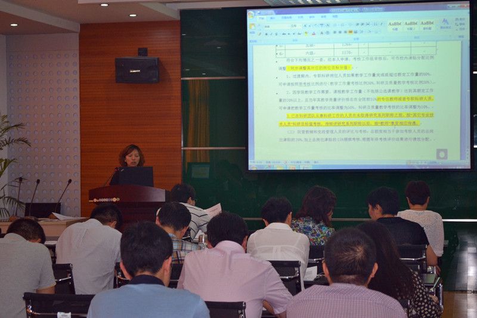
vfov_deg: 16.5
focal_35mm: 82
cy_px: 159
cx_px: 238
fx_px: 1093
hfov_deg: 24.6
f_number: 5.6
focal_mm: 55
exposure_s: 1/30
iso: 800
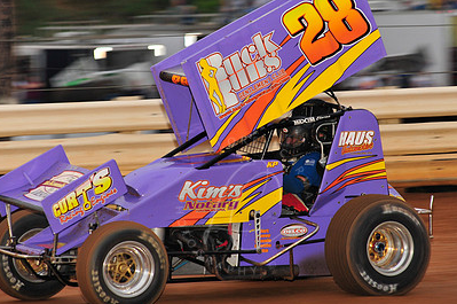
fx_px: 3411
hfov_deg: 7.7
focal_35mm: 269
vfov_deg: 5.1
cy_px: 100
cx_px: 244
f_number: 6.3
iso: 800
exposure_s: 1/320
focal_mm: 185
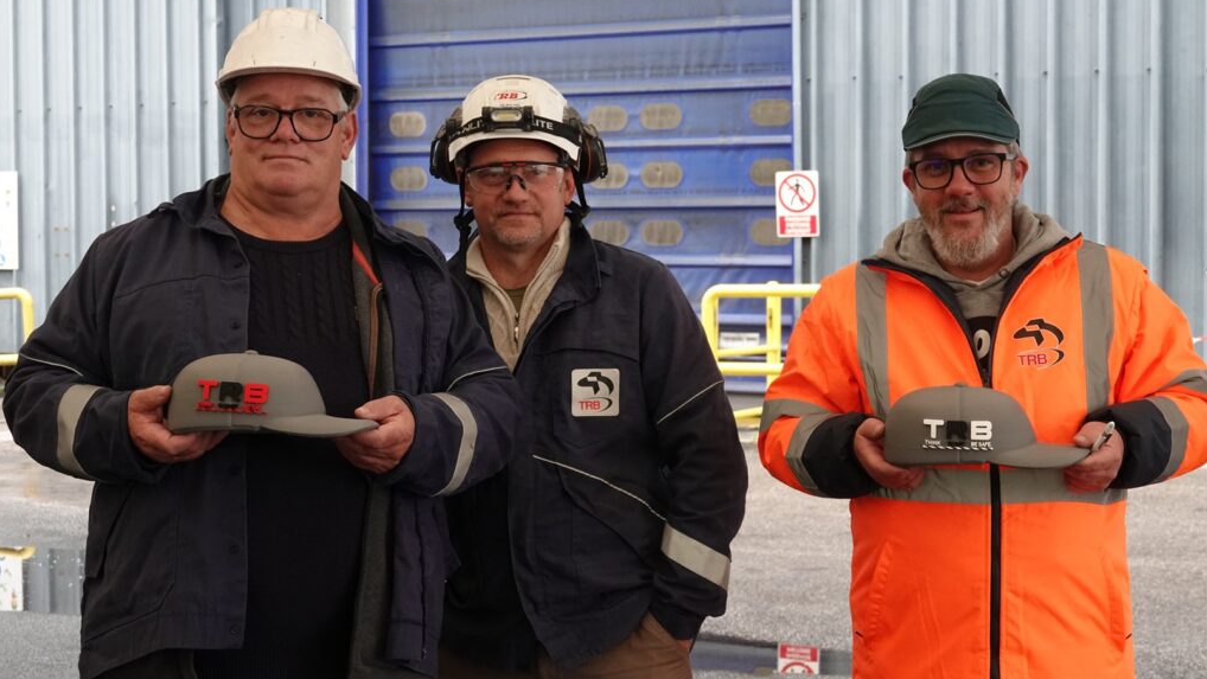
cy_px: 296
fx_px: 1889
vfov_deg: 20.4
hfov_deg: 35.4
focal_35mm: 59
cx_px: 601
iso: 1000
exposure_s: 1/125
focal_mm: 20.49
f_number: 3.5
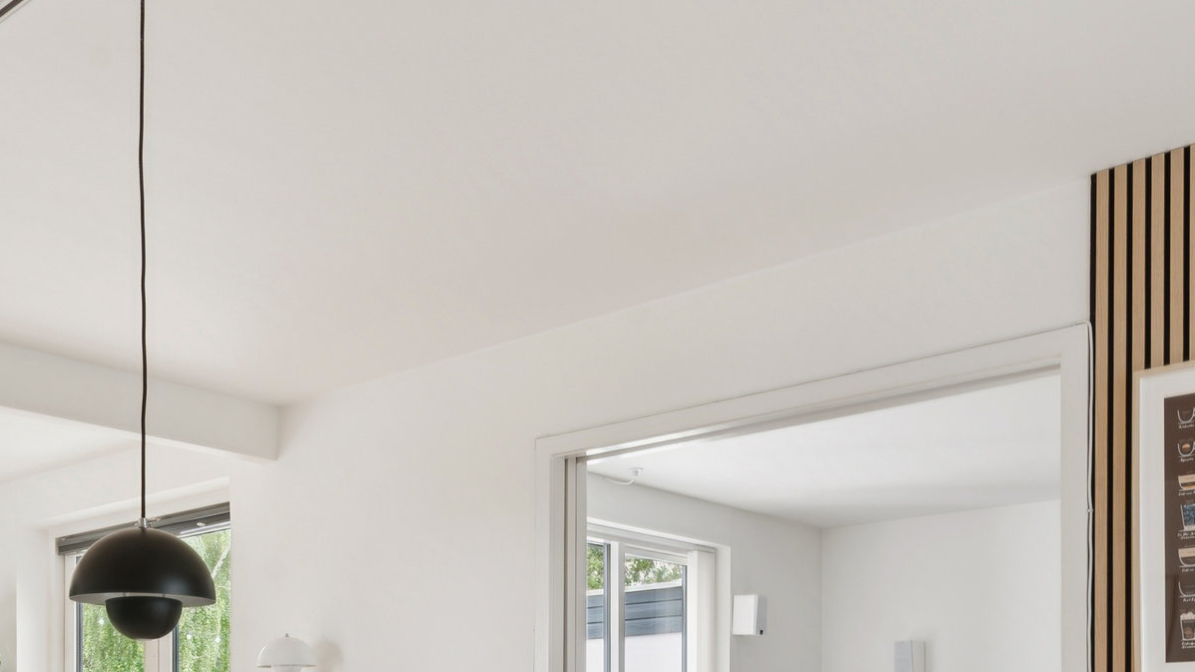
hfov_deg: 48.0
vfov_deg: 25.9
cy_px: 767
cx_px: 457
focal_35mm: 42
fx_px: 1331
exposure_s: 1/3.33
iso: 200
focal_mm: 16
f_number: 10
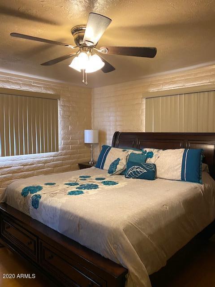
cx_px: 108
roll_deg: -0.5
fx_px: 215
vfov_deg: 67.3
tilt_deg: -2.6
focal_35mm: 26
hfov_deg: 53.1
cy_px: 144
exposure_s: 1/40
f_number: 1.8
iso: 400
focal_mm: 4.25
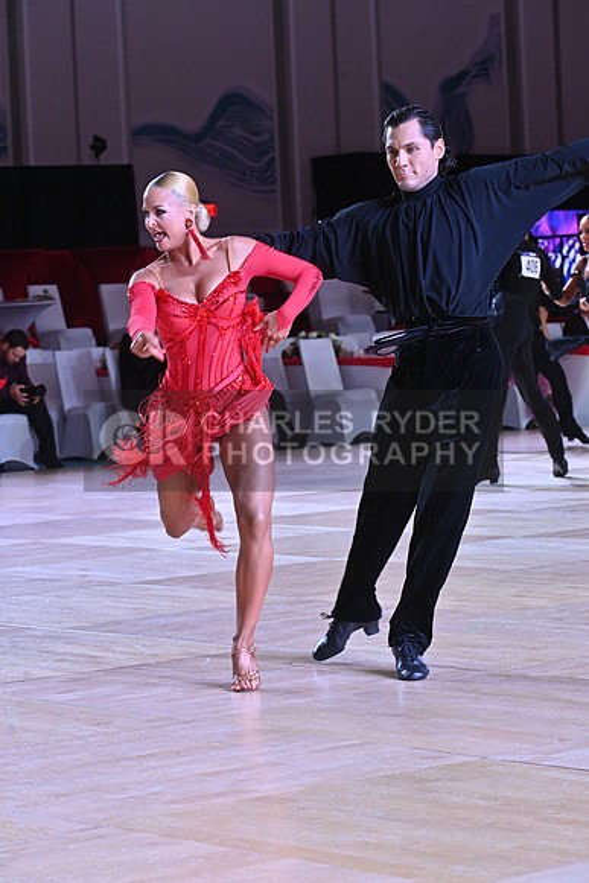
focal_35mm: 112
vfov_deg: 18.3
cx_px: 294
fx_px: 2747
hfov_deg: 12.2
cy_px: 442
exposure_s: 1/400
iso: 4000
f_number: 7.1
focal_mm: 112
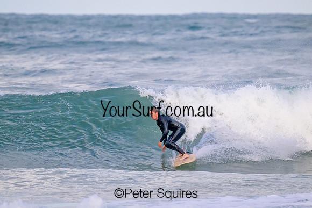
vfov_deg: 1.6
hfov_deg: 2.5
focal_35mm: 835
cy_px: 104
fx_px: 7241
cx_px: 156
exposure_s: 1/2000
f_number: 11
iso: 3600
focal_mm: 800
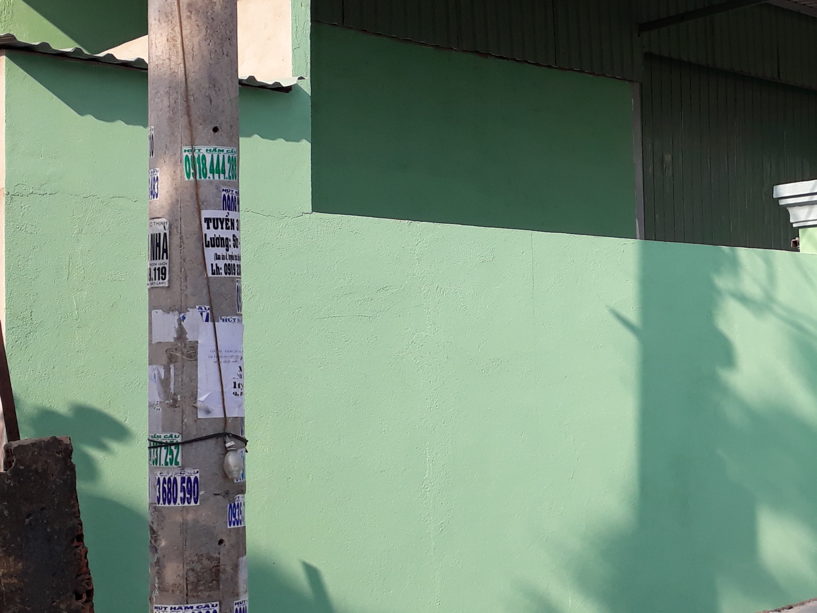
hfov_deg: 30.1
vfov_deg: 24.4
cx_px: 803
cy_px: 279
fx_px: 1416
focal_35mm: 60
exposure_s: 1/1021
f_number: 1.9
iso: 40
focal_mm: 3.6
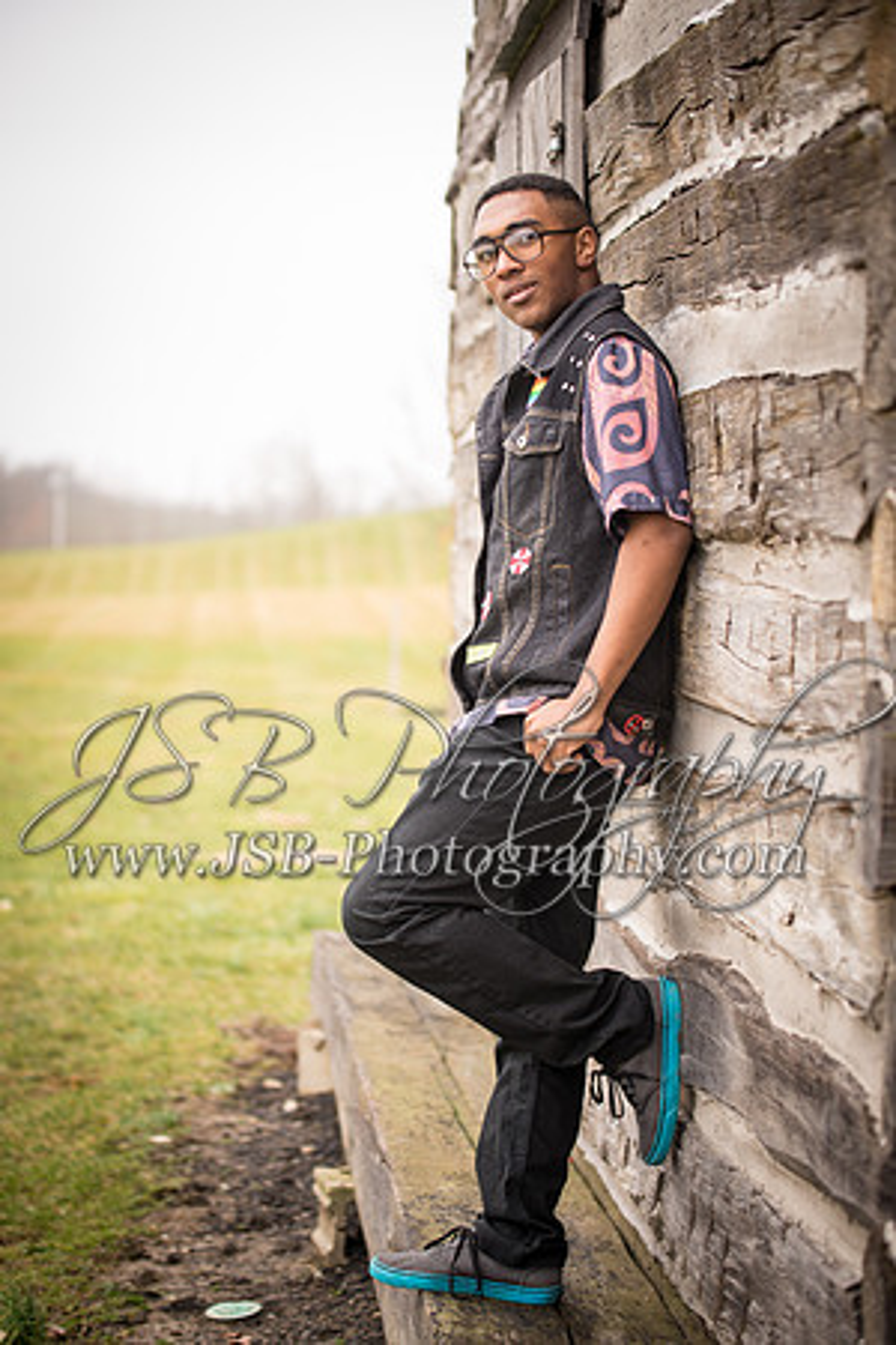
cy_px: 672
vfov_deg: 28.1
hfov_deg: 18.9
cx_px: 448
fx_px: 2688
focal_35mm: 72
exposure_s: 1/50
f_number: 2.8
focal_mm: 72
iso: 200
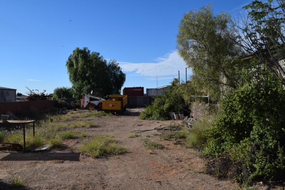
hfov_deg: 59.5
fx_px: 249
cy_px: 95
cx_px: 142
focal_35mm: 32
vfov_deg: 41.7
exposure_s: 1/400
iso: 200
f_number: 10
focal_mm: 21
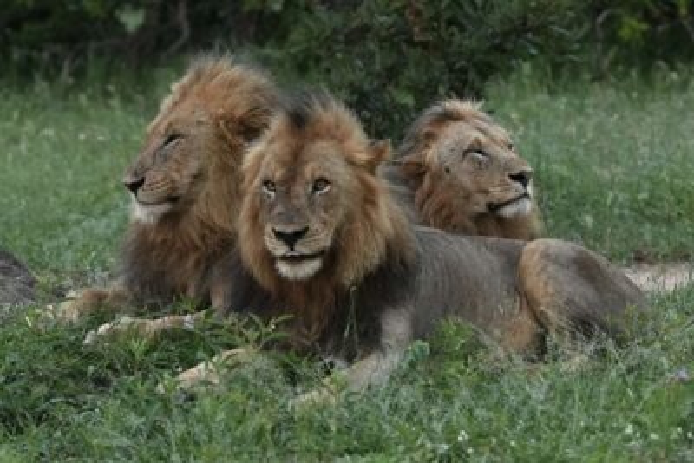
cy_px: 232
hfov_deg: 12.9
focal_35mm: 159
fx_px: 3066
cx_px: 347
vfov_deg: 8.6
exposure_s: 1/640
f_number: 2.8
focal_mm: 106
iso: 800
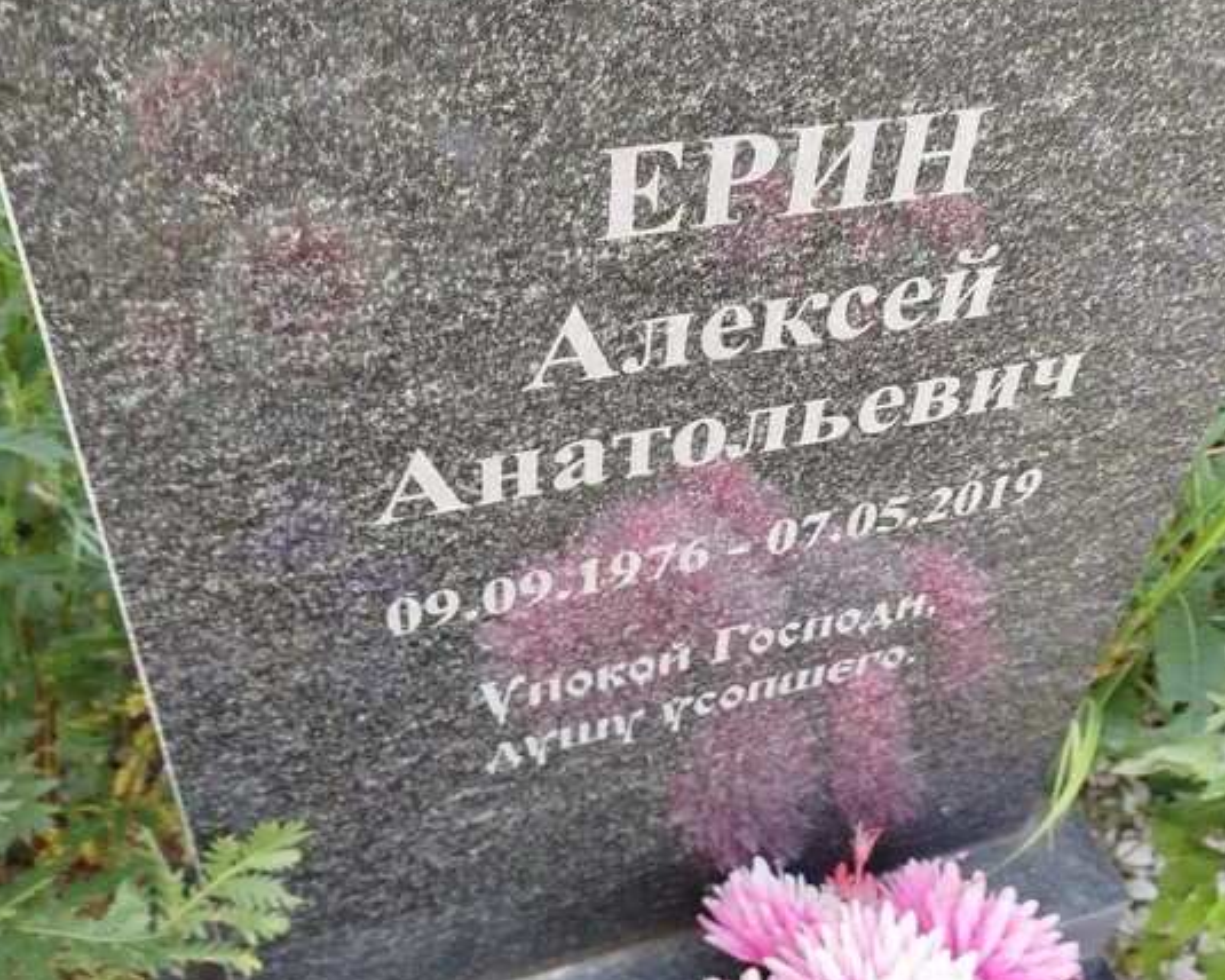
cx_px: 657
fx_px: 1269
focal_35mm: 35
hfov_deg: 51.5
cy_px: 398
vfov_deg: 42.1
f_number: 1.7
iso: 250
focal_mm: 5.31
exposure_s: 1/33
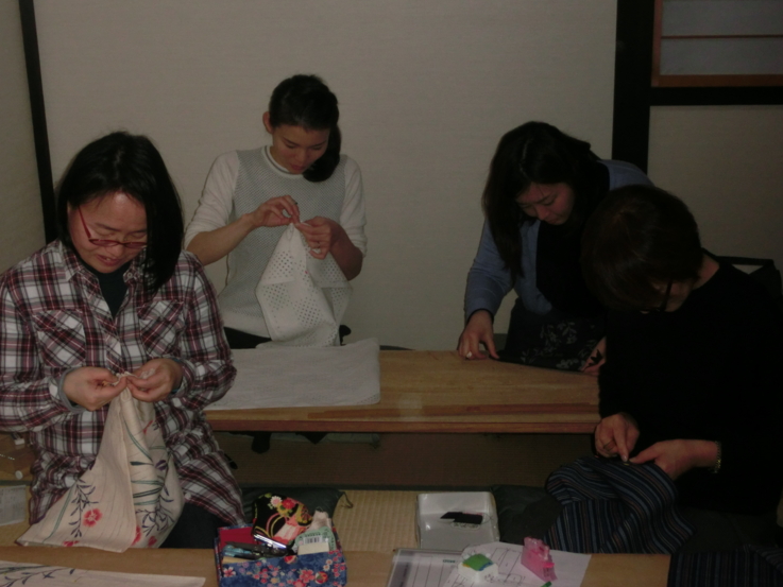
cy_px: 281
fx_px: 1154
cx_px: 397
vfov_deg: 28.6
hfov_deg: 37.5
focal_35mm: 51
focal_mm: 8.29
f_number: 4.2
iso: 400
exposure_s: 1/250
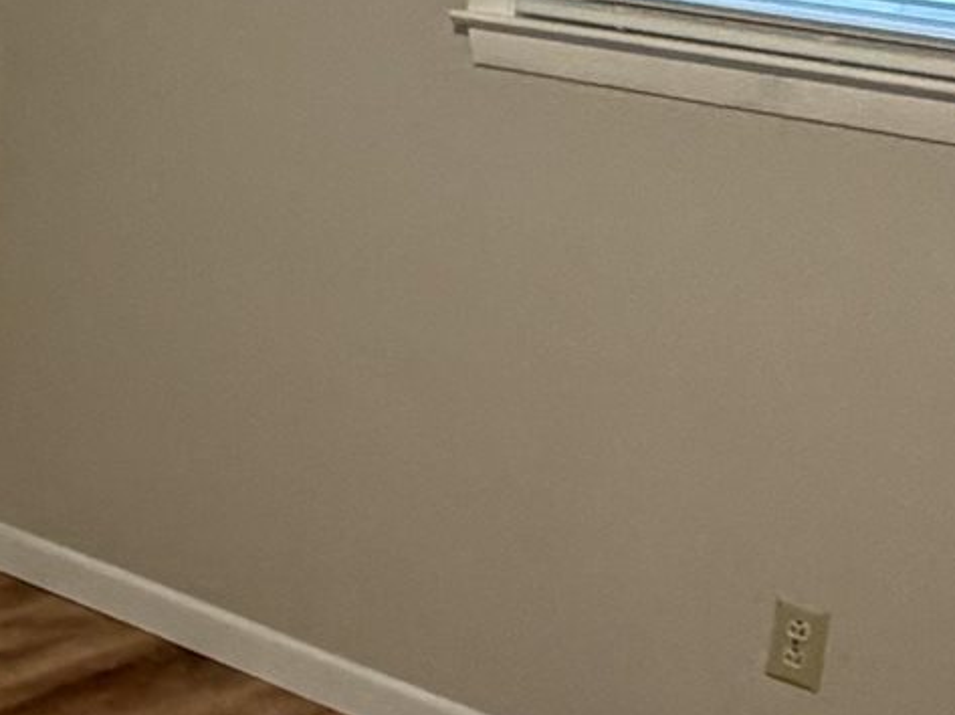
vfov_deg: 16.2
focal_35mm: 91
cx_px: -372
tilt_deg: -16.6
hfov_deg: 19.4
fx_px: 2509
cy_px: 329
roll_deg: +0.6
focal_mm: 2.22
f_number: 2.2
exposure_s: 1/60
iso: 250
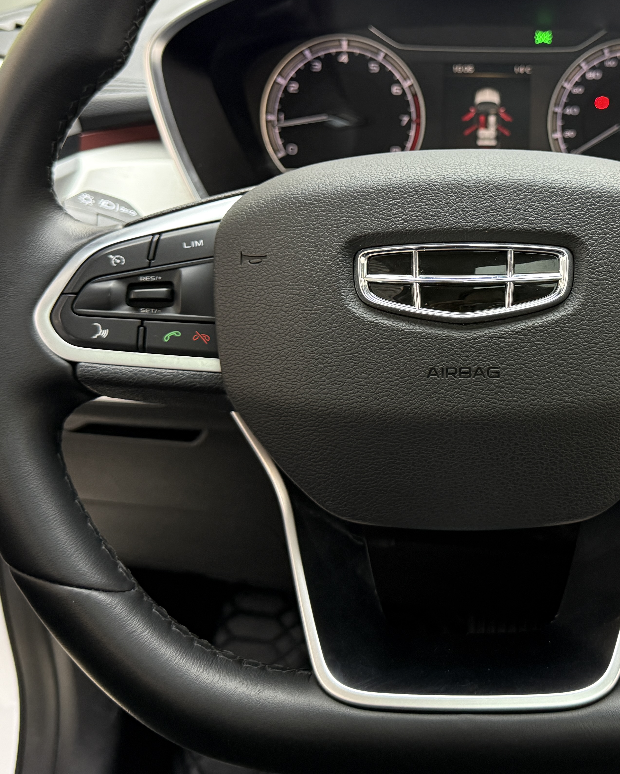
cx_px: 485
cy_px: 284
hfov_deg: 34.7
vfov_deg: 43.4
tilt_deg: -20.7
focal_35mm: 42
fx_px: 963
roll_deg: -0.9
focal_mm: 6.76
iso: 400
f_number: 1.78
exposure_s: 1/60
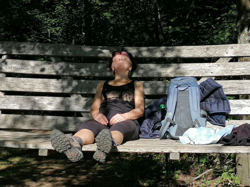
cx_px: 125
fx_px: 498
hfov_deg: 28.2
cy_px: 94
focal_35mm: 69
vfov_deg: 21.3
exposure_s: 1/1035
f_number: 1.8
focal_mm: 4.75
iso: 50
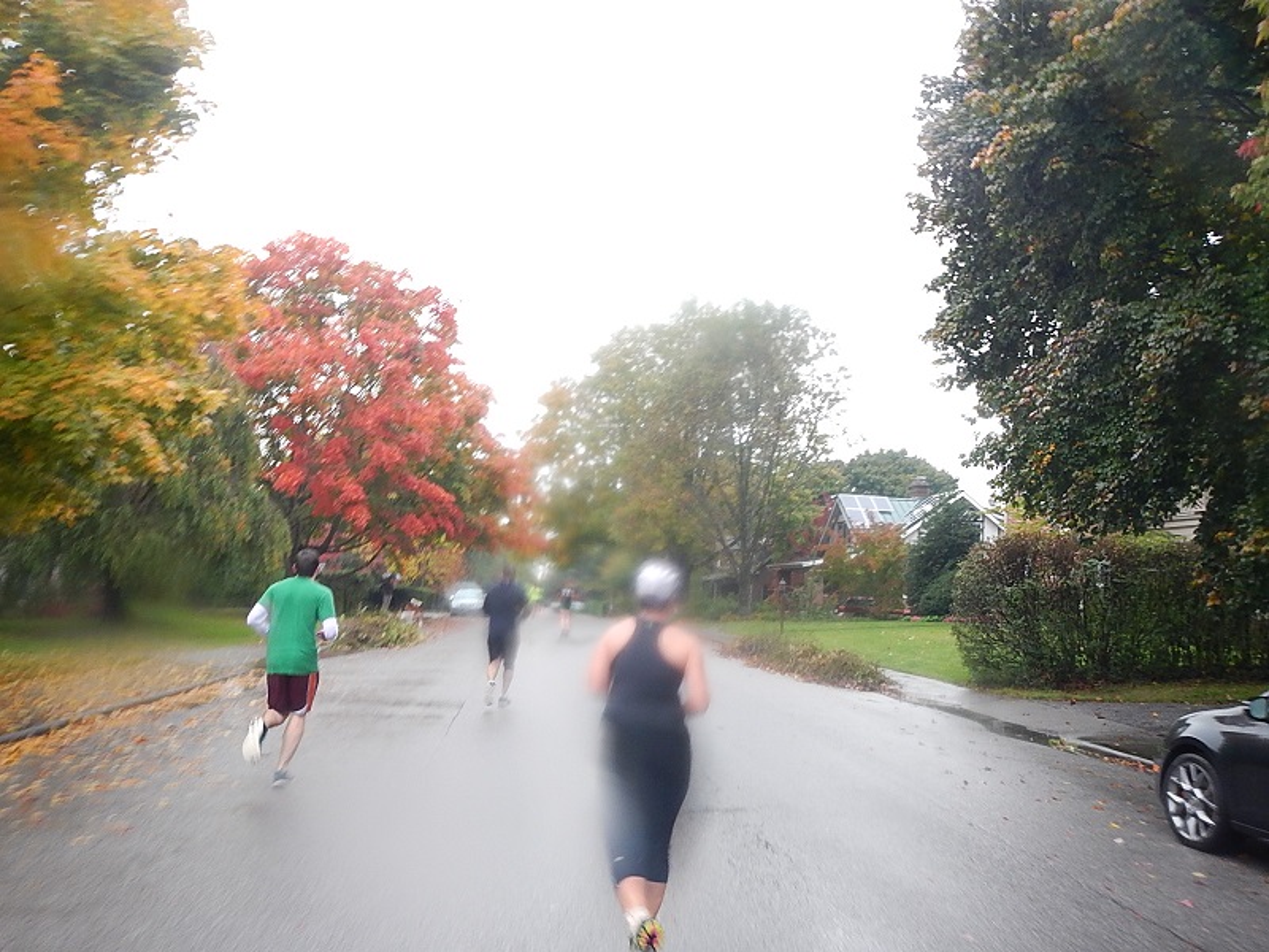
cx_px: 634
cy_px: 476
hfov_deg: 63.4
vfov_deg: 49.7
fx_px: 1026
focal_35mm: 28
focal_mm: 5
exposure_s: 1/30
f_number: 3.9
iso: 200
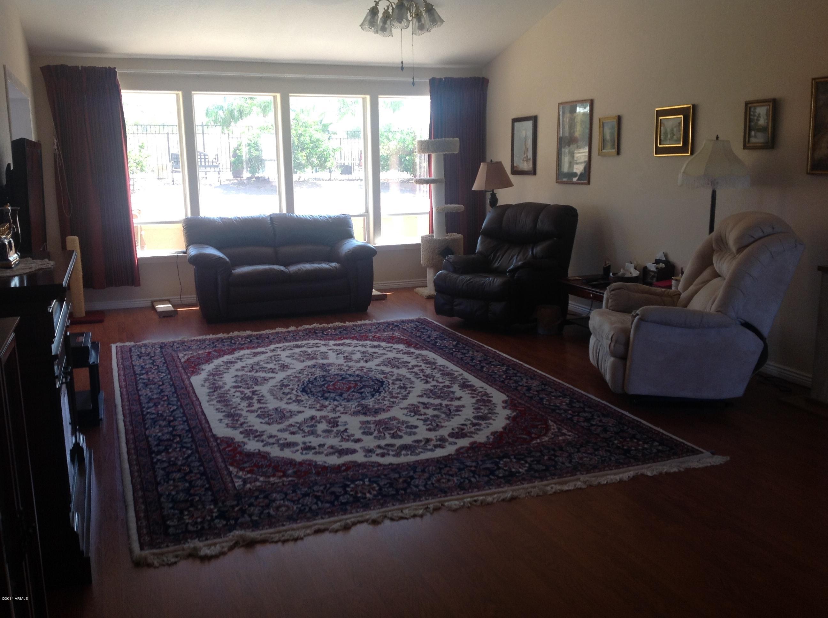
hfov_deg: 52.7
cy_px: 309
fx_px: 836
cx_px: 414
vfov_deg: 40.6
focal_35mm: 35
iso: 50
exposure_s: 1/30
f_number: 2.4
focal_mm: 4.28
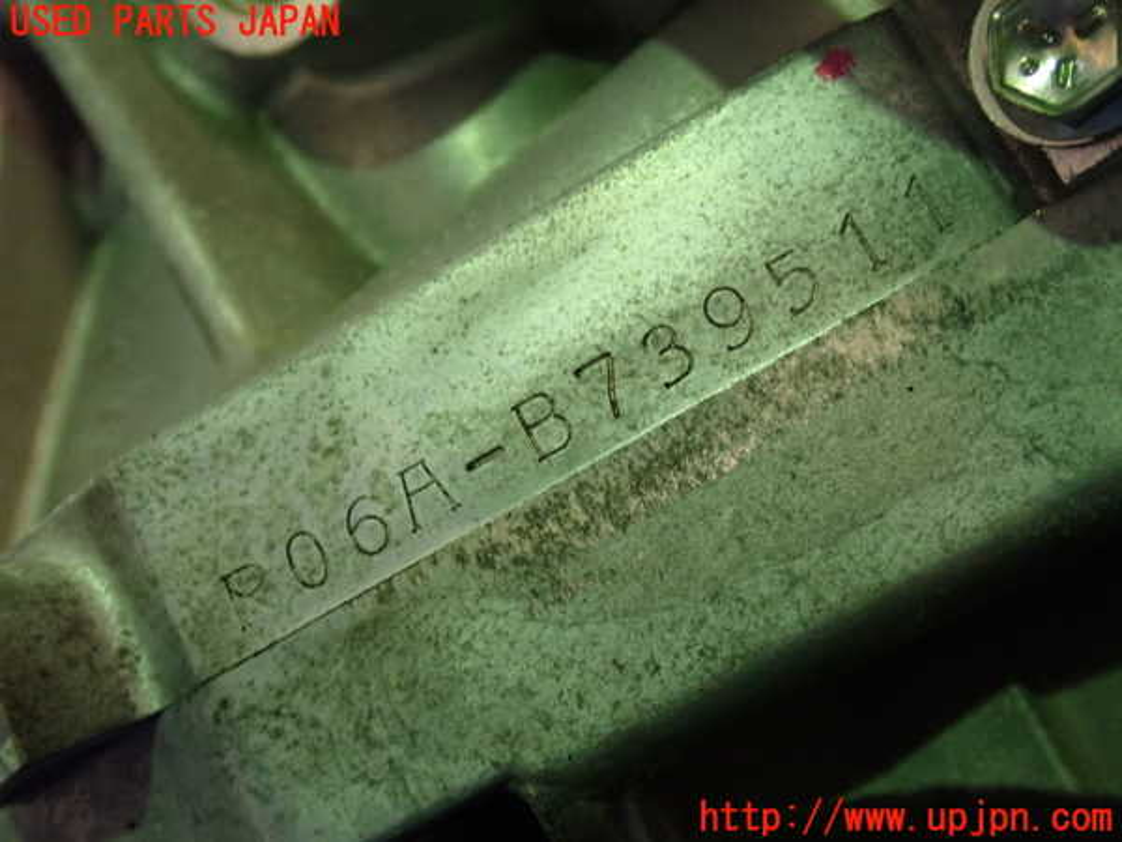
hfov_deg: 49.0
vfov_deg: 37.7
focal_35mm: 38
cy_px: 421
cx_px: 561
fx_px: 1232
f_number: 2.7
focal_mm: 6.83
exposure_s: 1/30
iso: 800
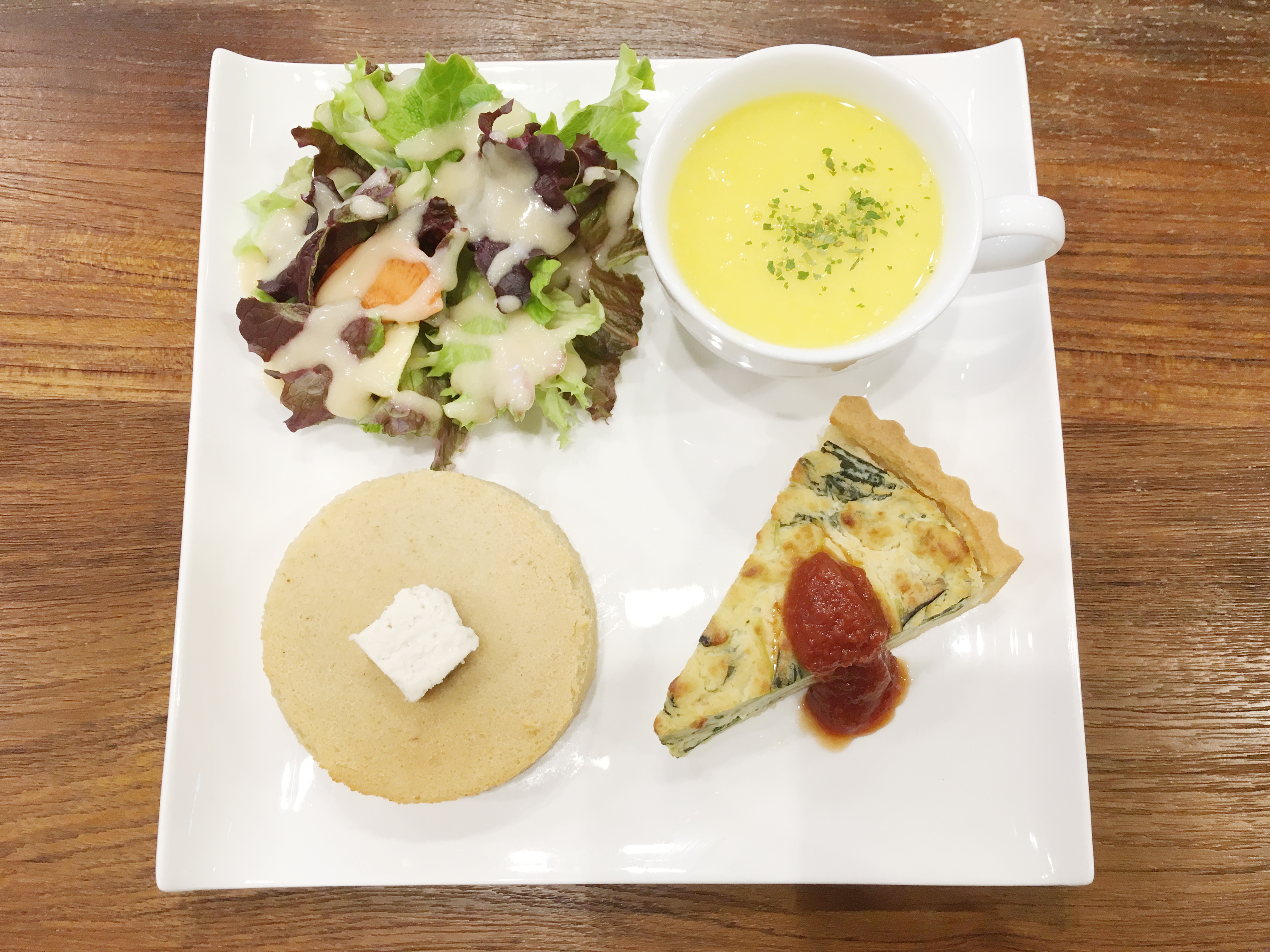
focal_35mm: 29
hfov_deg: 61.7
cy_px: 476
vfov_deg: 48.2
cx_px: 635
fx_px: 1064
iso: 64
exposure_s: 1/30
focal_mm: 4.15
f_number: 2.2
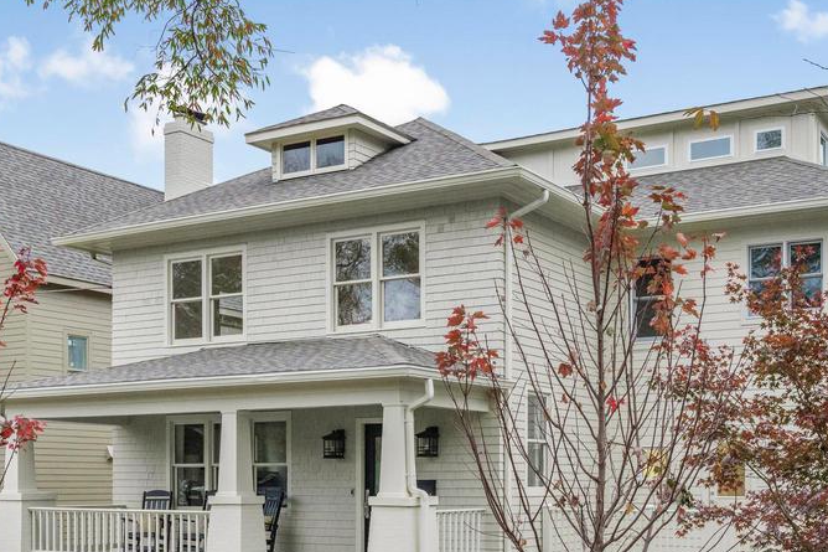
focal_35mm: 46
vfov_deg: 29.2
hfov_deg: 42.5
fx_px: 1058
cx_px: 503
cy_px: 328
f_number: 7.1
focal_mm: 30
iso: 2000
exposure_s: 1/500
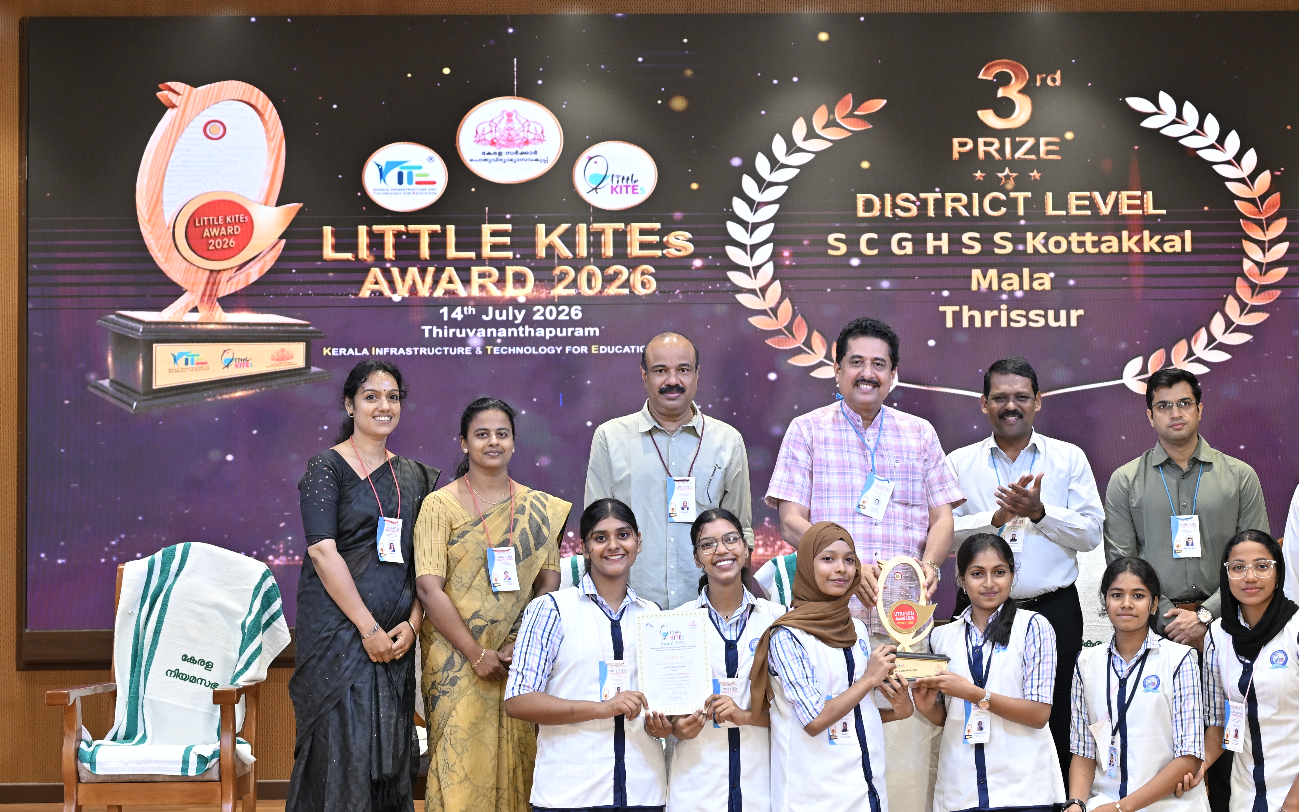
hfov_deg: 30.5
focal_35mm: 67
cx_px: 785
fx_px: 2372
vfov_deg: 19.4
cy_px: 451
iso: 1250
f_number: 4
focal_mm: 50
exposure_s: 1/125
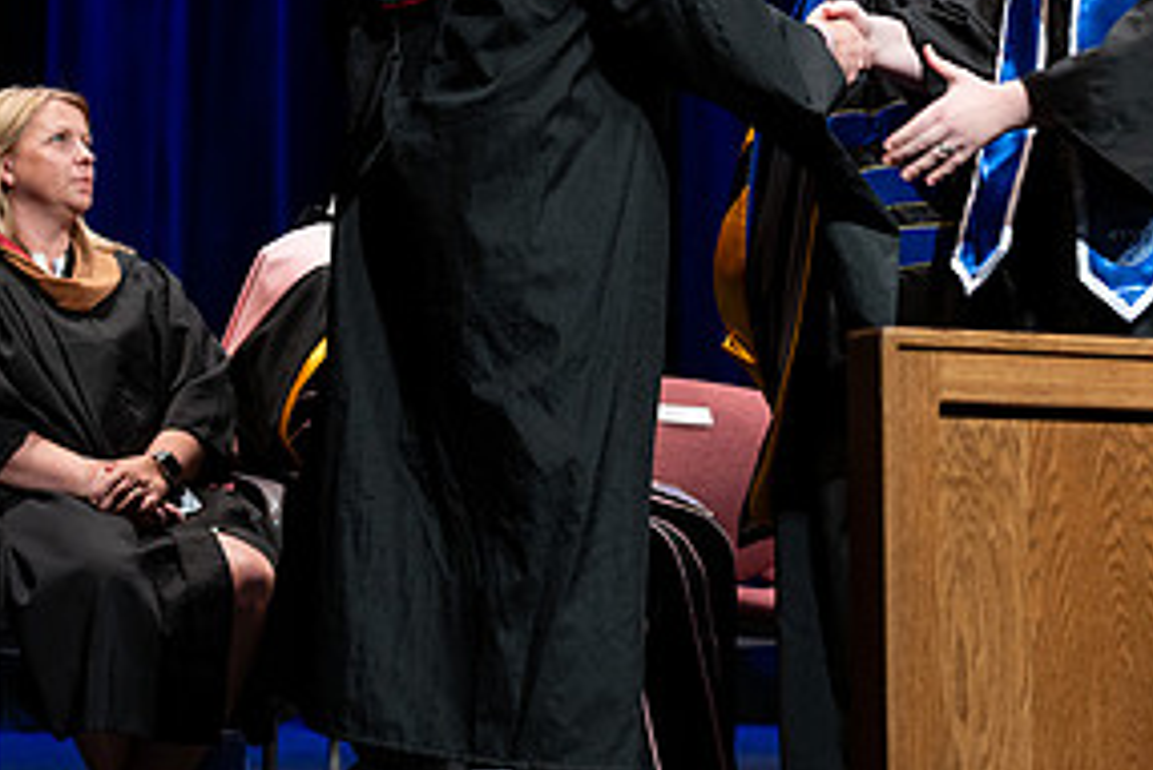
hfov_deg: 14.4
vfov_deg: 9.7
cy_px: 296
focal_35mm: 142
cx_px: 802
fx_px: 4550
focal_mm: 70
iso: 500
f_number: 2.8
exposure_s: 1/250
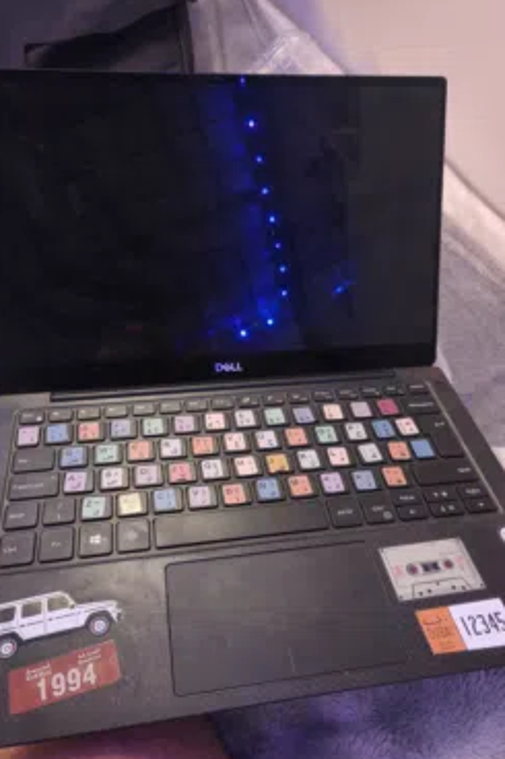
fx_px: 548
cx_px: 237
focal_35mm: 26
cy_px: 392
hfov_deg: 49.5
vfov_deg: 69.4
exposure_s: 1/25
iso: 3200
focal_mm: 5.35
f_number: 1.7
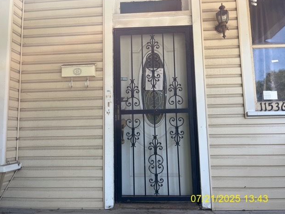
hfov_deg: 65.3
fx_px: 222
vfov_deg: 51.4
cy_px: 105
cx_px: 139
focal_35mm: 27
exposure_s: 1/311
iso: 50
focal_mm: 5.1
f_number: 1.6
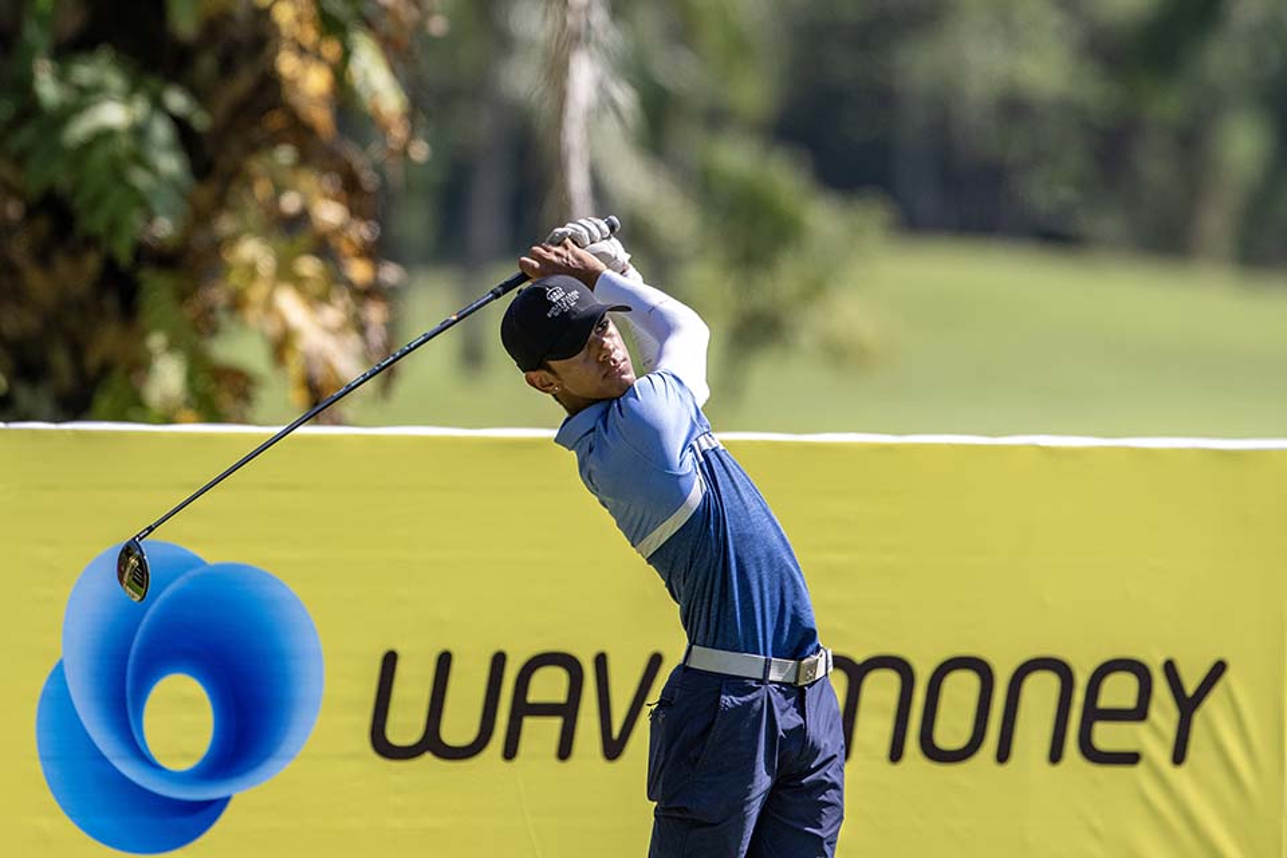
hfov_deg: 5.2
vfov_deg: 3.4
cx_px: 644
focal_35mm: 400
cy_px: 429
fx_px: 14299
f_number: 4.5
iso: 640
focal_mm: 400
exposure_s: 1/2500
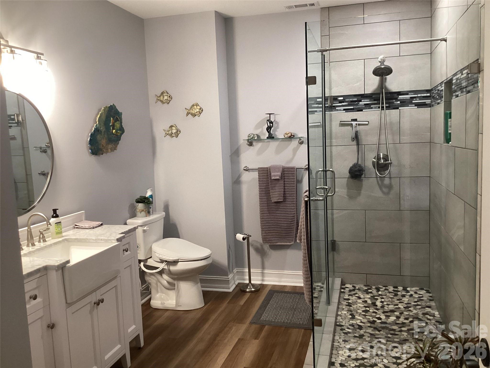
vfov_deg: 45.4
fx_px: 439
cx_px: 245
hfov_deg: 58.4
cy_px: 184
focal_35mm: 31
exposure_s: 1/50
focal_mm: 3.3
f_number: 2.4
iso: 250
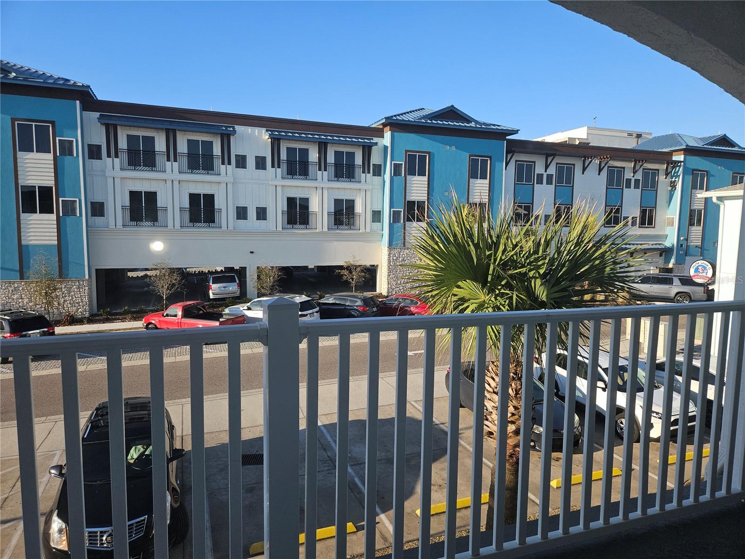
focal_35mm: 23
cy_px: 280
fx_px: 495
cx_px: 372
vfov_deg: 58.9
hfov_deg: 73.9
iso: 25
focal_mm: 5.4
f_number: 1.8
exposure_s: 1/781
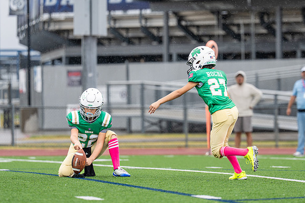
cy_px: 92
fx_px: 2473
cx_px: 195
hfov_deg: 7.1
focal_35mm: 292
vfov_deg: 4.7
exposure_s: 1/1000
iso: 400
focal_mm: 167
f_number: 2.8
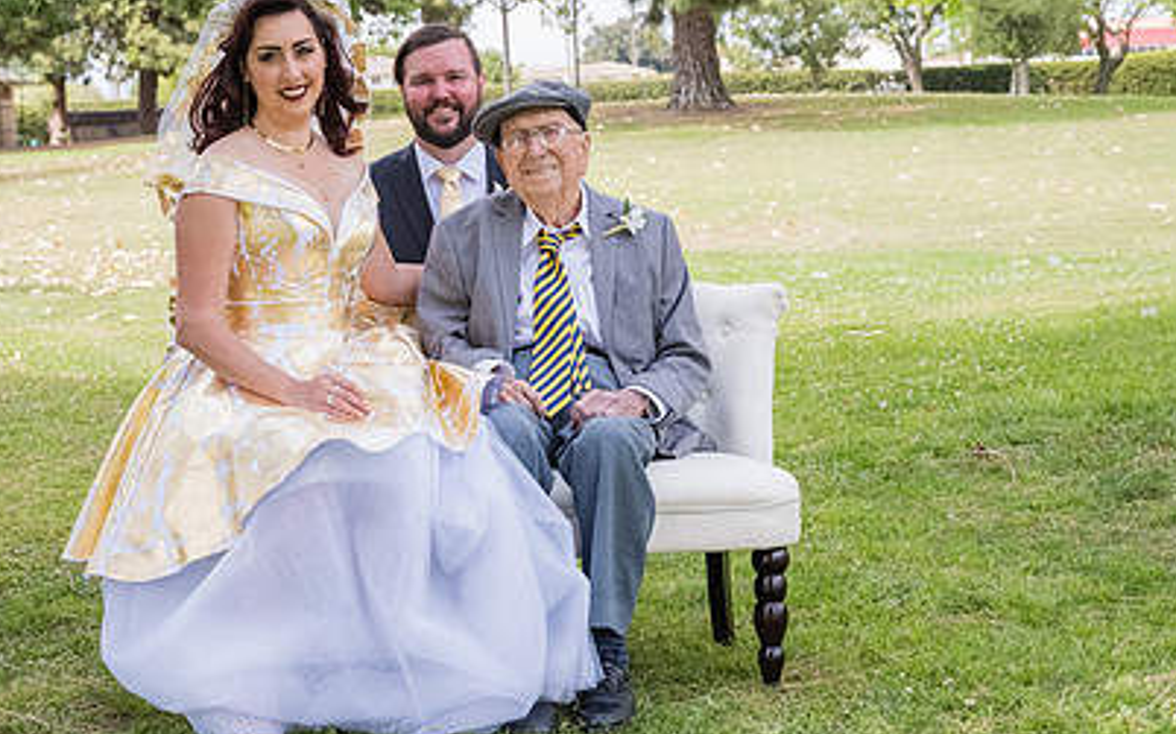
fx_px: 2403
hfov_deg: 27.5
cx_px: 544
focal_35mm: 75
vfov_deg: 17.4
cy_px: 323
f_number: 6.3
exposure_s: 1/1250
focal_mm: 51
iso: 1250
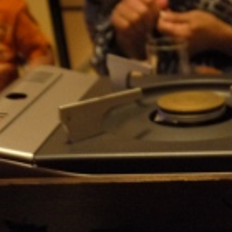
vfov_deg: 19.3
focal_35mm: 85
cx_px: 263
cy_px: 277
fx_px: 645
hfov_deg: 19.4
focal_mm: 15
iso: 800
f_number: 3.5
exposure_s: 1/30
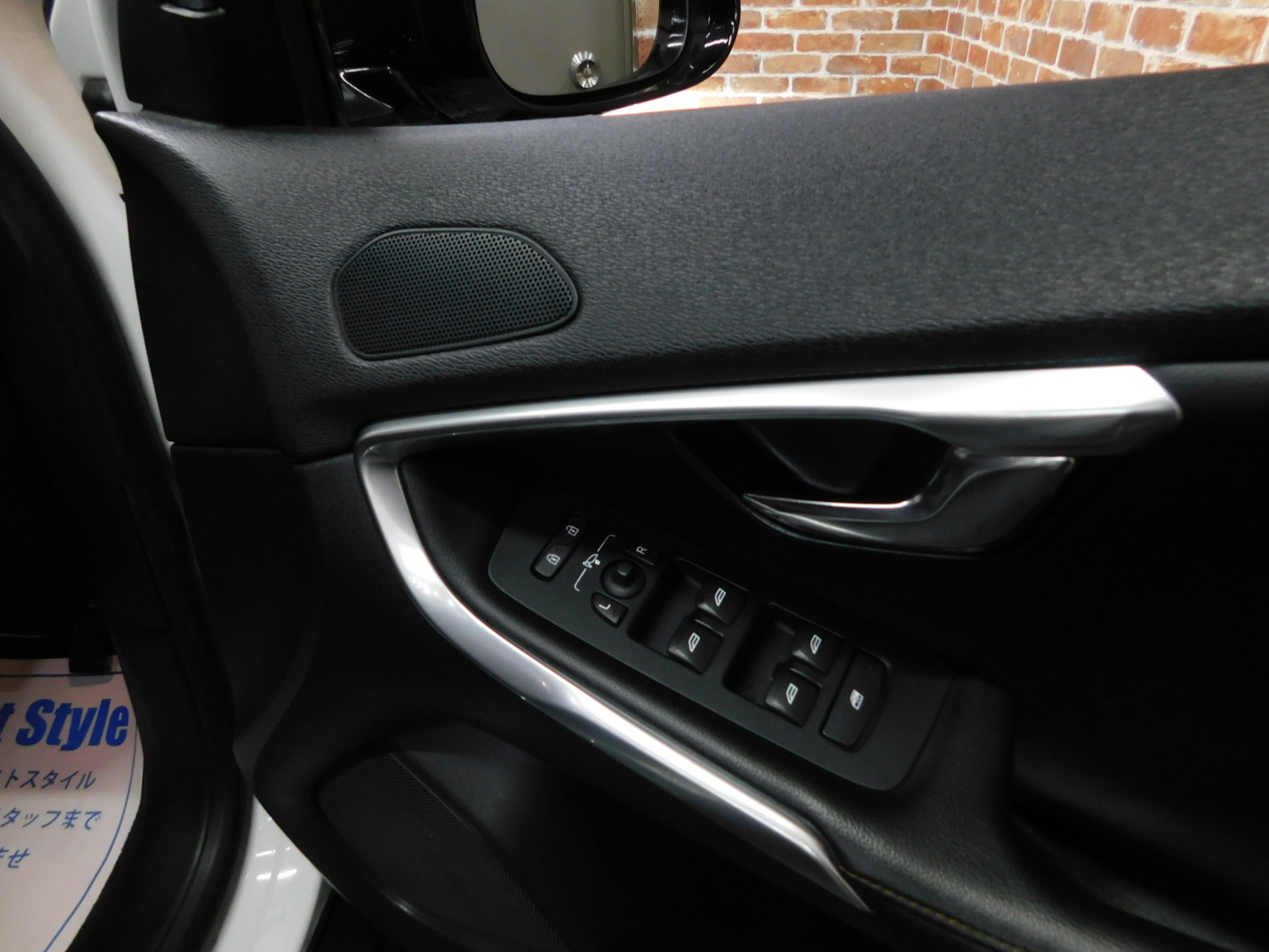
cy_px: 476
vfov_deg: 58.9
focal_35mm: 23
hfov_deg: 73.9
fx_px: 843
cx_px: 634
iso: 320
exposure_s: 1/30
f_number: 3
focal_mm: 4
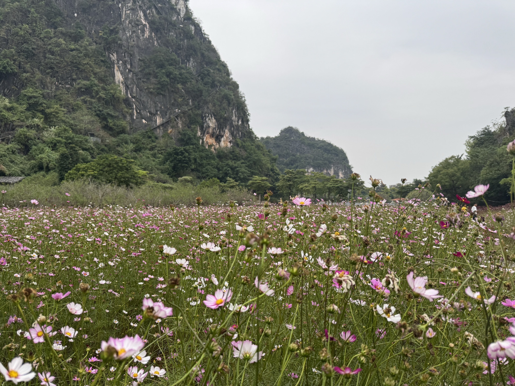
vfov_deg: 56.8
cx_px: 258
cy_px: 193
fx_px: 357
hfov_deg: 71.6
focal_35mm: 24
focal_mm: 6.76
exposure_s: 1/518
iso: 80
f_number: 1.78
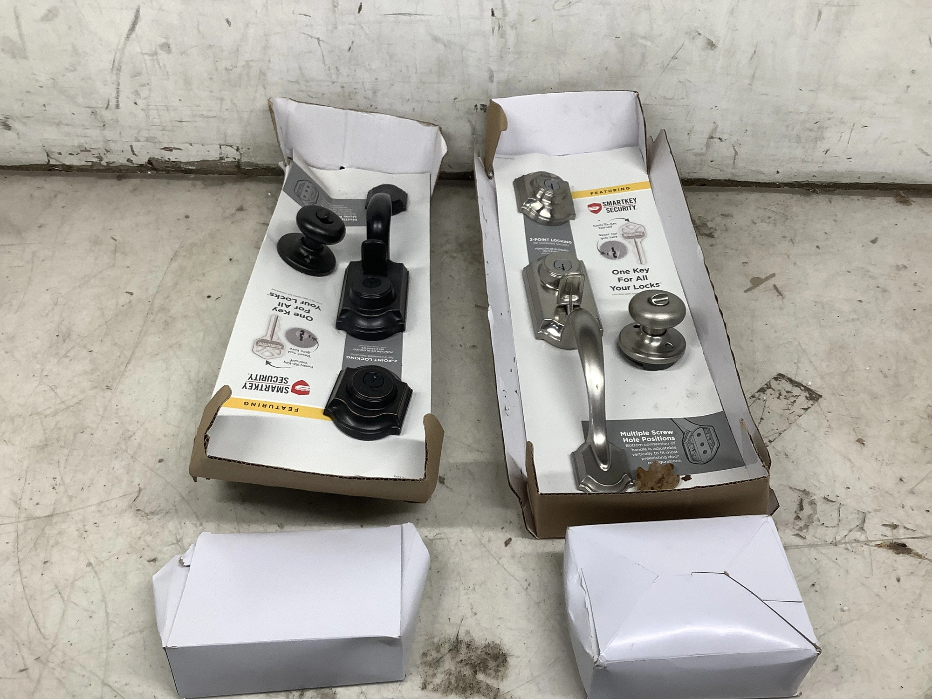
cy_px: 350
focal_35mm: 31
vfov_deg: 45.4
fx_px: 835
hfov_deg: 58.4
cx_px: 466
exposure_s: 1/120
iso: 50
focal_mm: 3.3
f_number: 2.4
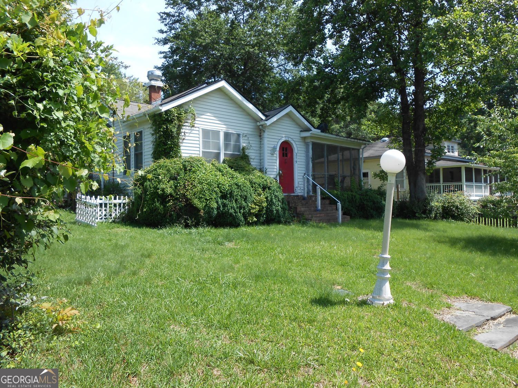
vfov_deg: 53.1
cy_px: 194
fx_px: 389
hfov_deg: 67.3
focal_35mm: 26
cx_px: 259
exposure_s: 1/400
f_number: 3.5
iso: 80
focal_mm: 4.6
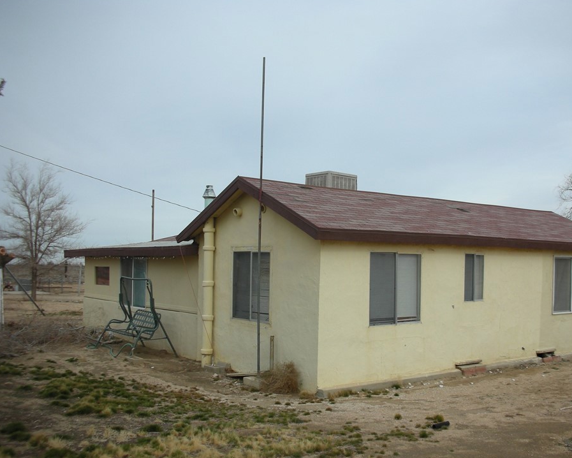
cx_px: 314
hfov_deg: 46.8
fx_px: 660
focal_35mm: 39
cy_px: 240
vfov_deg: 38.2
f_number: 8.5
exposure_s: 1/79
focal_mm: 5.8
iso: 50
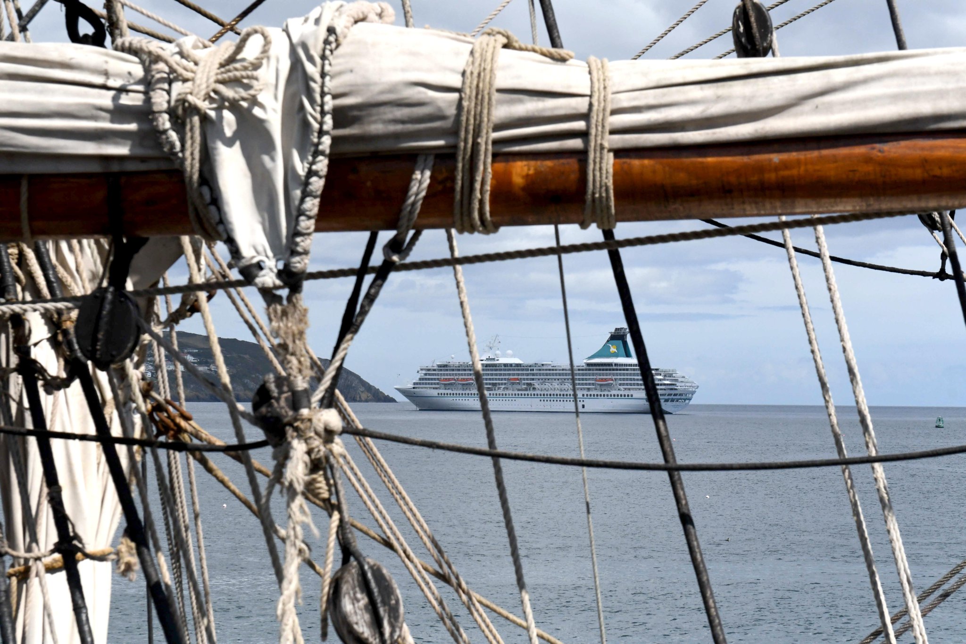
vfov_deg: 16.3
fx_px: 2254
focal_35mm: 84
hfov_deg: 24.2
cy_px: 322
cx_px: 483
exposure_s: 1/3200
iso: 1000
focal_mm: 56
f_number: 9
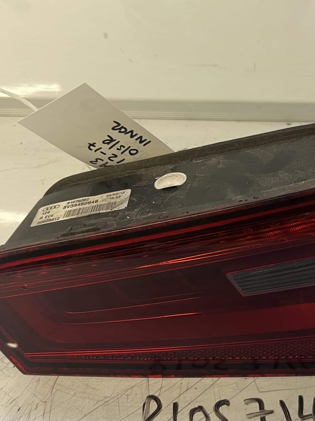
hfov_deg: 30.9
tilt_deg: -39.6
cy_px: 245
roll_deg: -3.3
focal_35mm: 46
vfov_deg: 41.1
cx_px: 240
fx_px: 558
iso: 80
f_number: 1.6
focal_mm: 5.1
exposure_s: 1/50
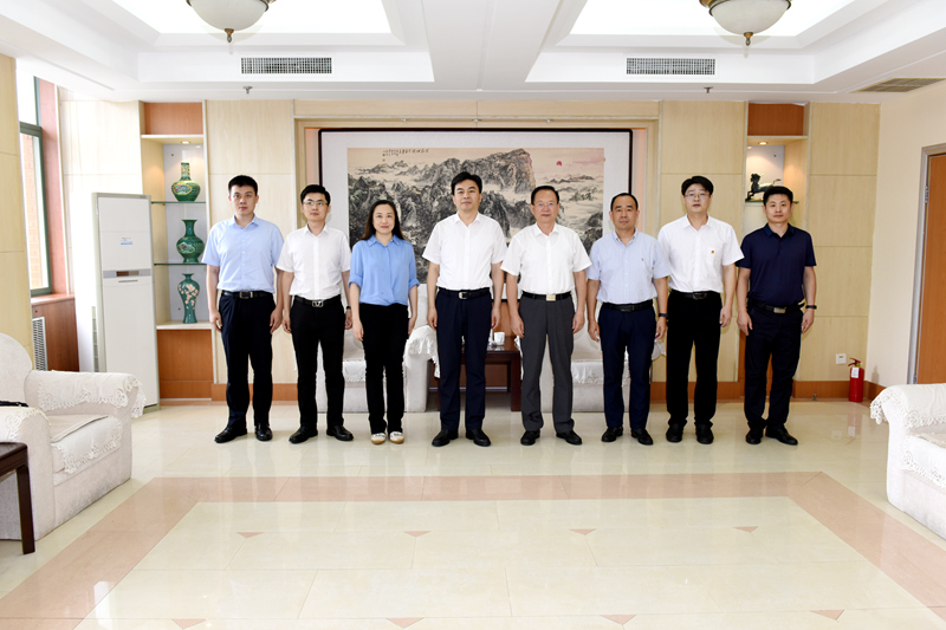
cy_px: 315
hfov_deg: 65.5
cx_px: 473
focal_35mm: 28
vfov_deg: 46.4
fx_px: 736
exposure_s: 1/80
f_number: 6.3
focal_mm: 28
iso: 640
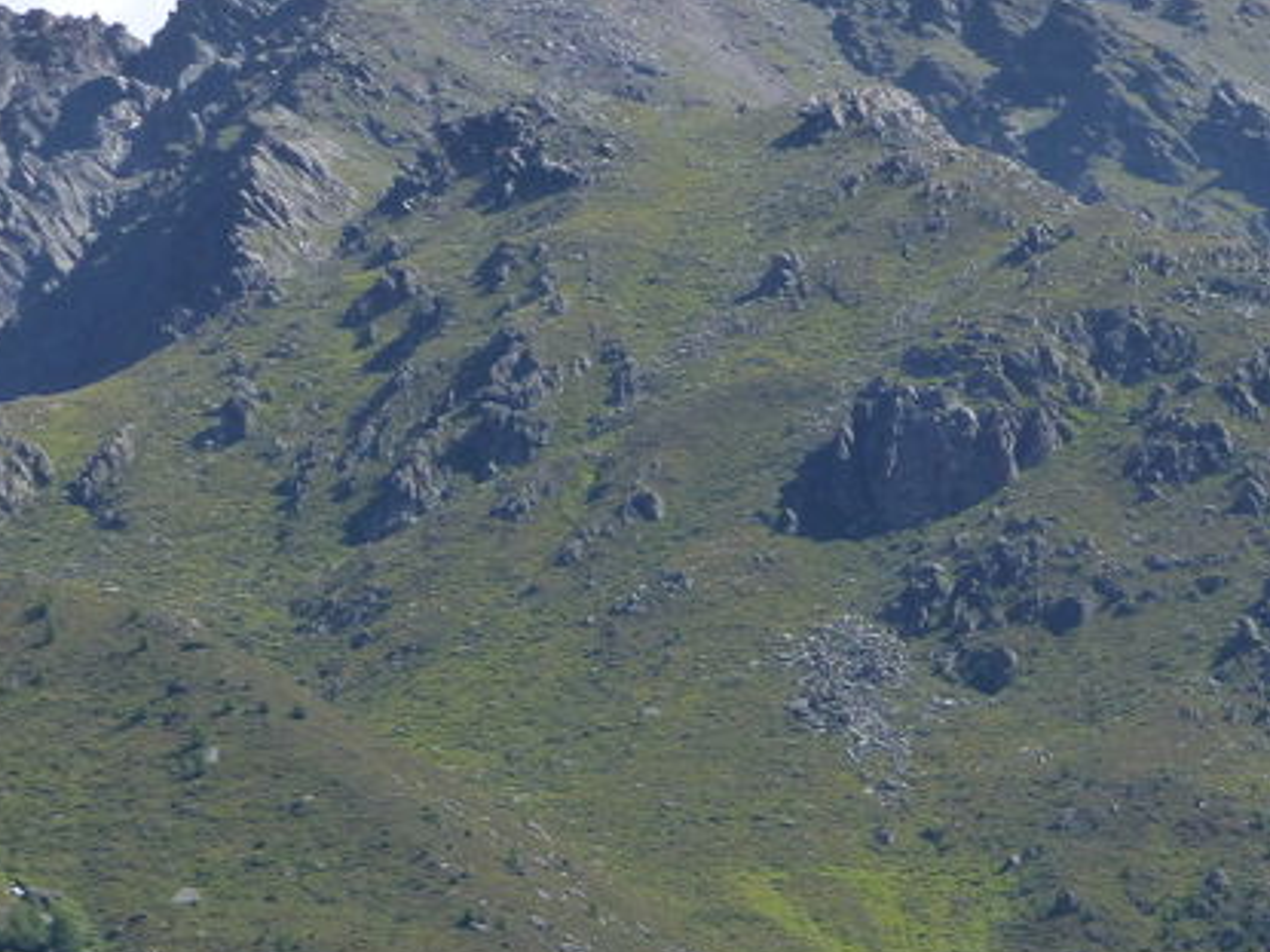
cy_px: 799
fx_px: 8656
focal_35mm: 236
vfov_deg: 6.3
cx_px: 685
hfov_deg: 8.4
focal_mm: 18.3
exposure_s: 1/1000
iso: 160
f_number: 4
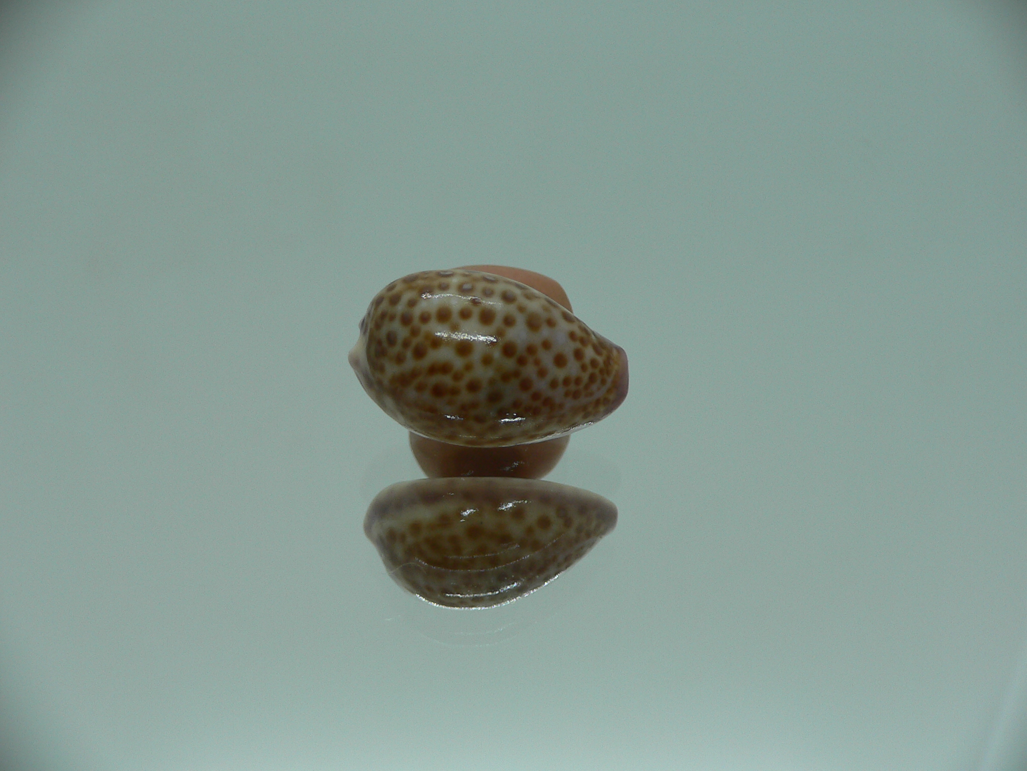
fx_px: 1038
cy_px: 386
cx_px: 514
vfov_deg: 40.7
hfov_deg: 52.6
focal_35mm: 35
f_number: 2.8
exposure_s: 1/60
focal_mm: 4.6
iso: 80
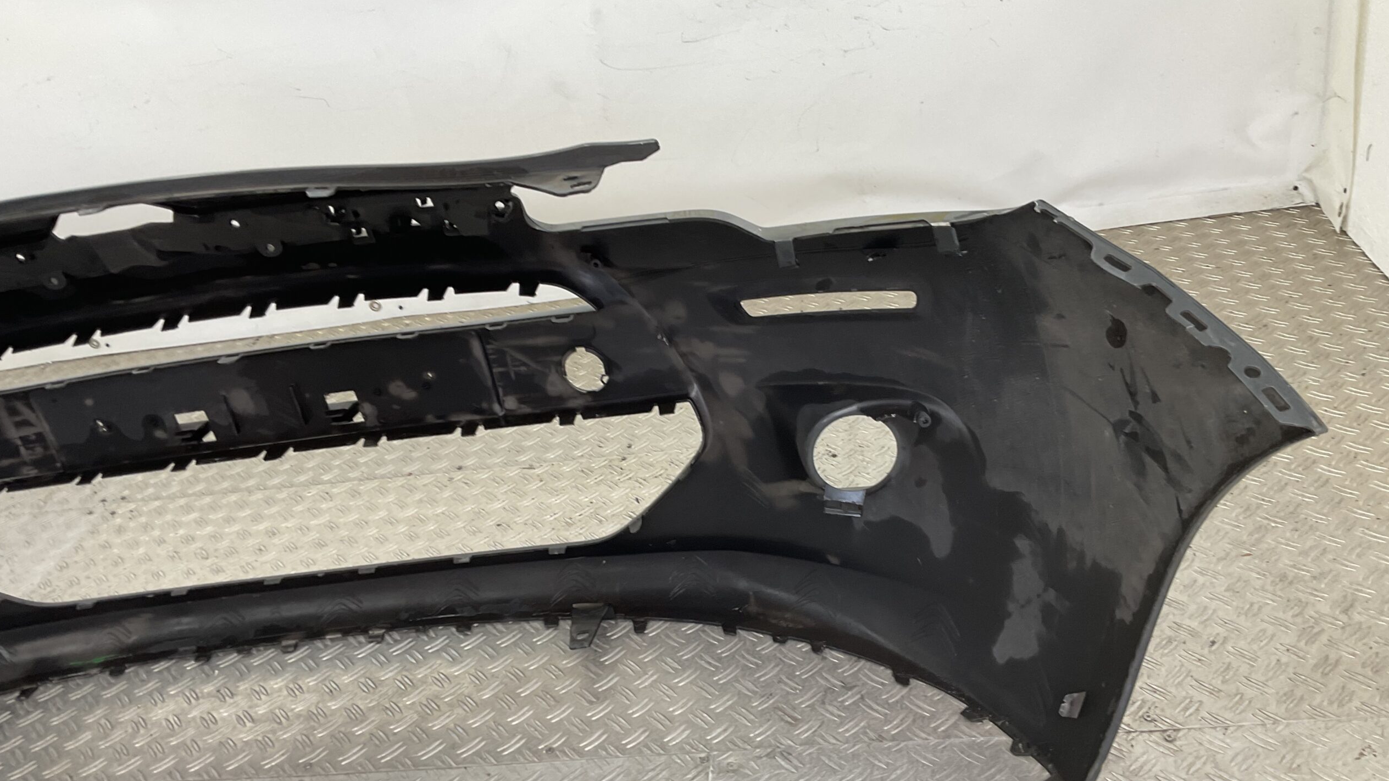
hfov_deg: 61.0
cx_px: 699
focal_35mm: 32
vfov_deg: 36.5
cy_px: 490
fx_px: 1179
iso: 32
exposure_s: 1/120
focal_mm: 3
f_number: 1.8
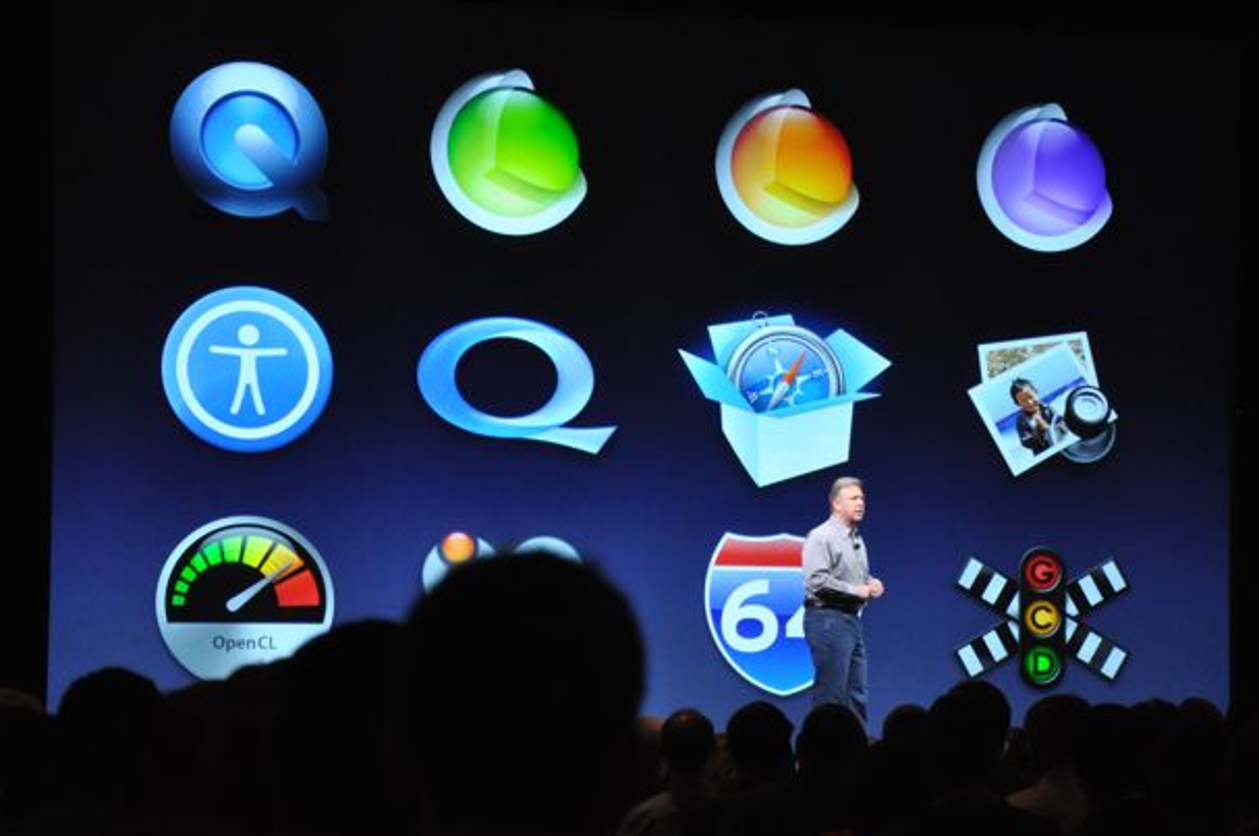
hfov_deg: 18.8
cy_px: 493
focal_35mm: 109
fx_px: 3807
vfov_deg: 12.5
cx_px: 763
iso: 1600
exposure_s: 1/60
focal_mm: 58
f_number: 5
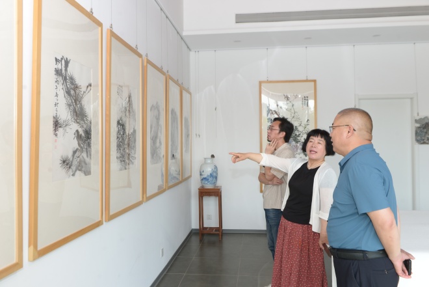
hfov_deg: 58.7
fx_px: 382
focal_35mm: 32
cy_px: 144
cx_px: 214
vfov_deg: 41.2
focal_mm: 32
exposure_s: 1/160
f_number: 6.3
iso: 280
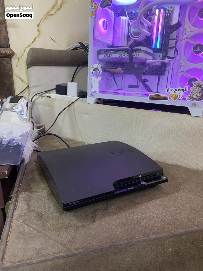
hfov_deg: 53.1
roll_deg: +0.4
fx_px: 203
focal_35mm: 26
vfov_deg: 67.3
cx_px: 102
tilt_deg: -18.0
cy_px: 136
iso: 400
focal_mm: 4.25
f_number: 1.8
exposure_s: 1/33
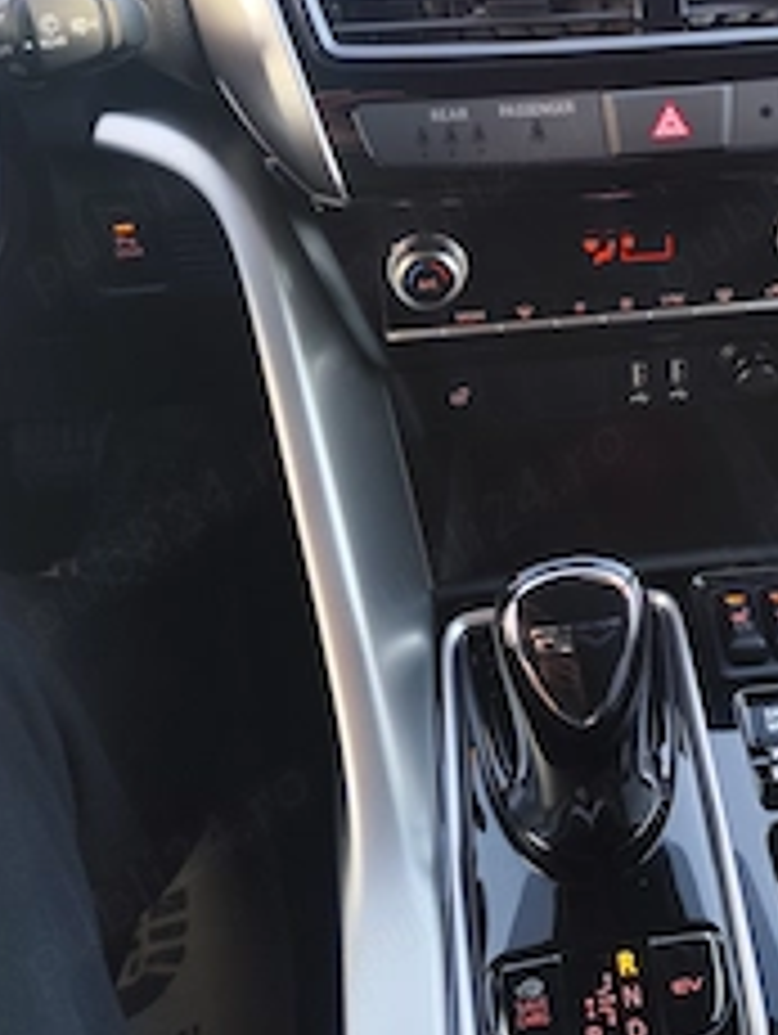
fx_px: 1196
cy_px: 261
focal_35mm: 40
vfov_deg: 45.2
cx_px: 639
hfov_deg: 34.7
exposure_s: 1/50
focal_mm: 6.19
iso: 250
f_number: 1.65
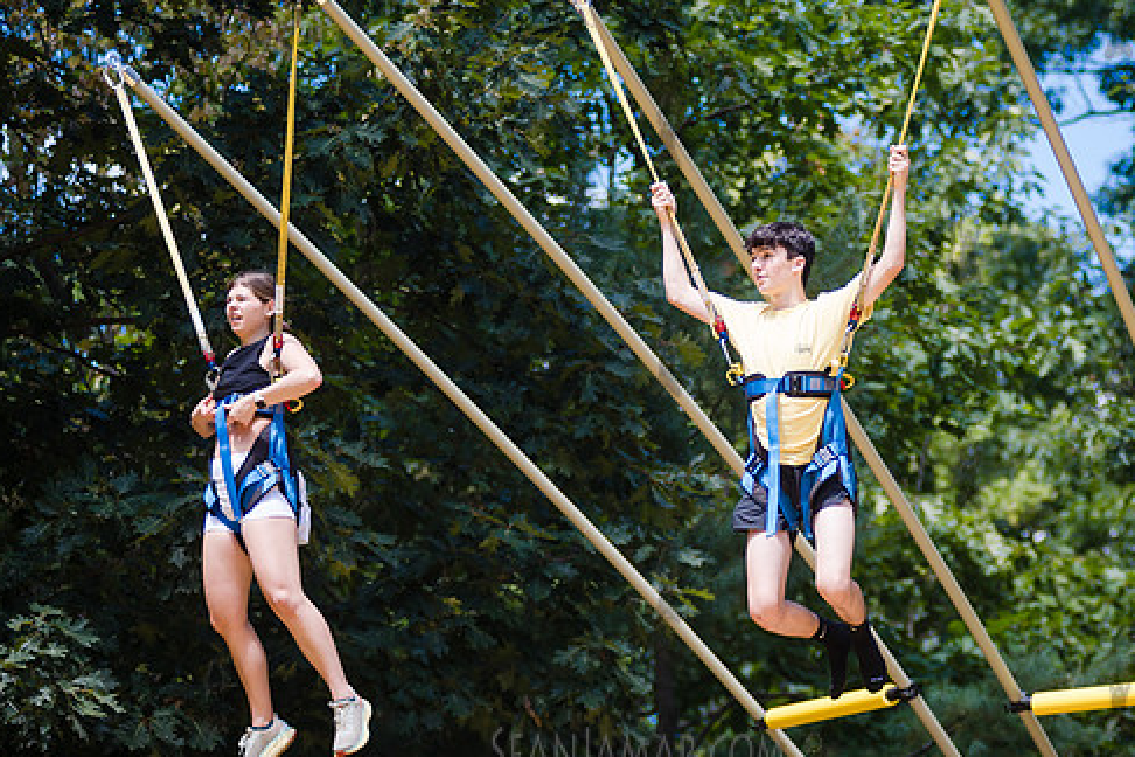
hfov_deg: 13.1
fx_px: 4918
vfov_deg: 8.8
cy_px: 405
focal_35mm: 156
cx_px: 832
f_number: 2.8
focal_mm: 105
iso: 200
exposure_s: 1/1250
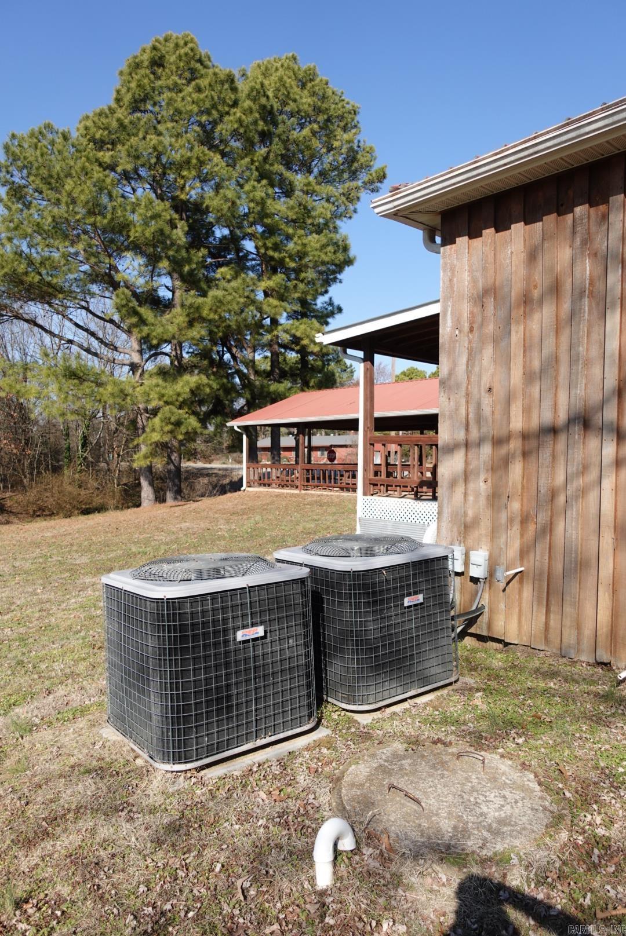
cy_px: 468
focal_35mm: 24
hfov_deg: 53.2
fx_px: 625
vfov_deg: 73.7
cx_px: 313
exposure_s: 1/200
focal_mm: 9.4
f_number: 2.5
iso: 125
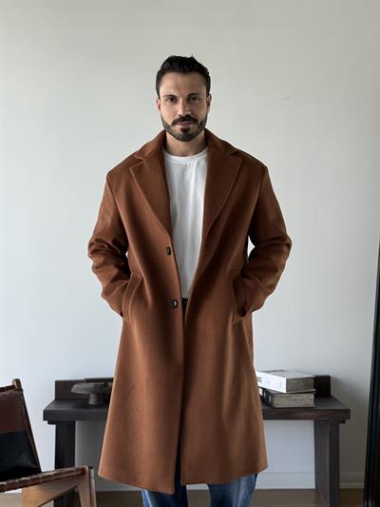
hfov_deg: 30.3
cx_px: 190
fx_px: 702
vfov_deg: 39.6
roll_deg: +0.1
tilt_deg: +1.7
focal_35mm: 48
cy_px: 254
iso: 80
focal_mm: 6.76
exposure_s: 1/319
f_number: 1.78
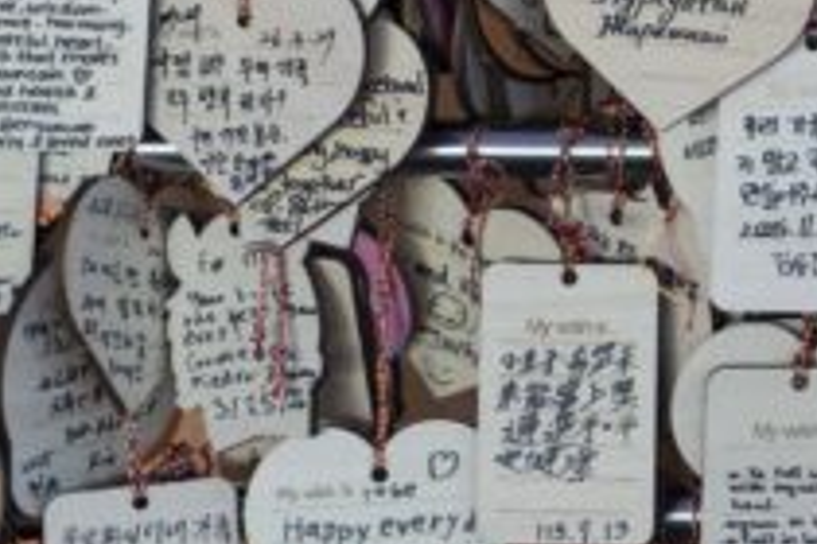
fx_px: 4970
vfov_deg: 6.0
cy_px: -752
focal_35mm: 219
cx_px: 1486
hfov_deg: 9.0
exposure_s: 1/160
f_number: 5.6
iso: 800
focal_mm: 45
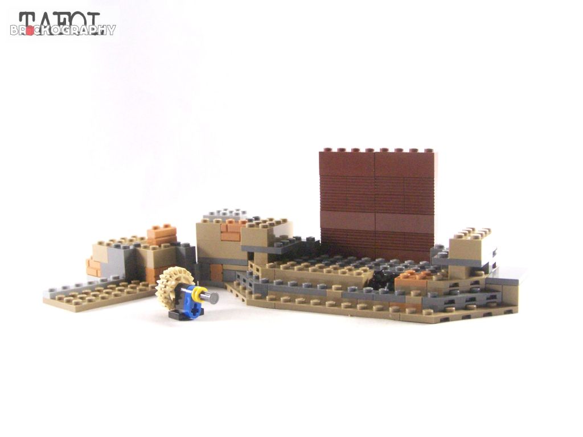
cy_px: 218
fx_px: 859
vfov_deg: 28.6
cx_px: 292
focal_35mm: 51
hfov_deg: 37.5
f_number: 4
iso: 400
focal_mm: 8.5
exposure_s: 1/60
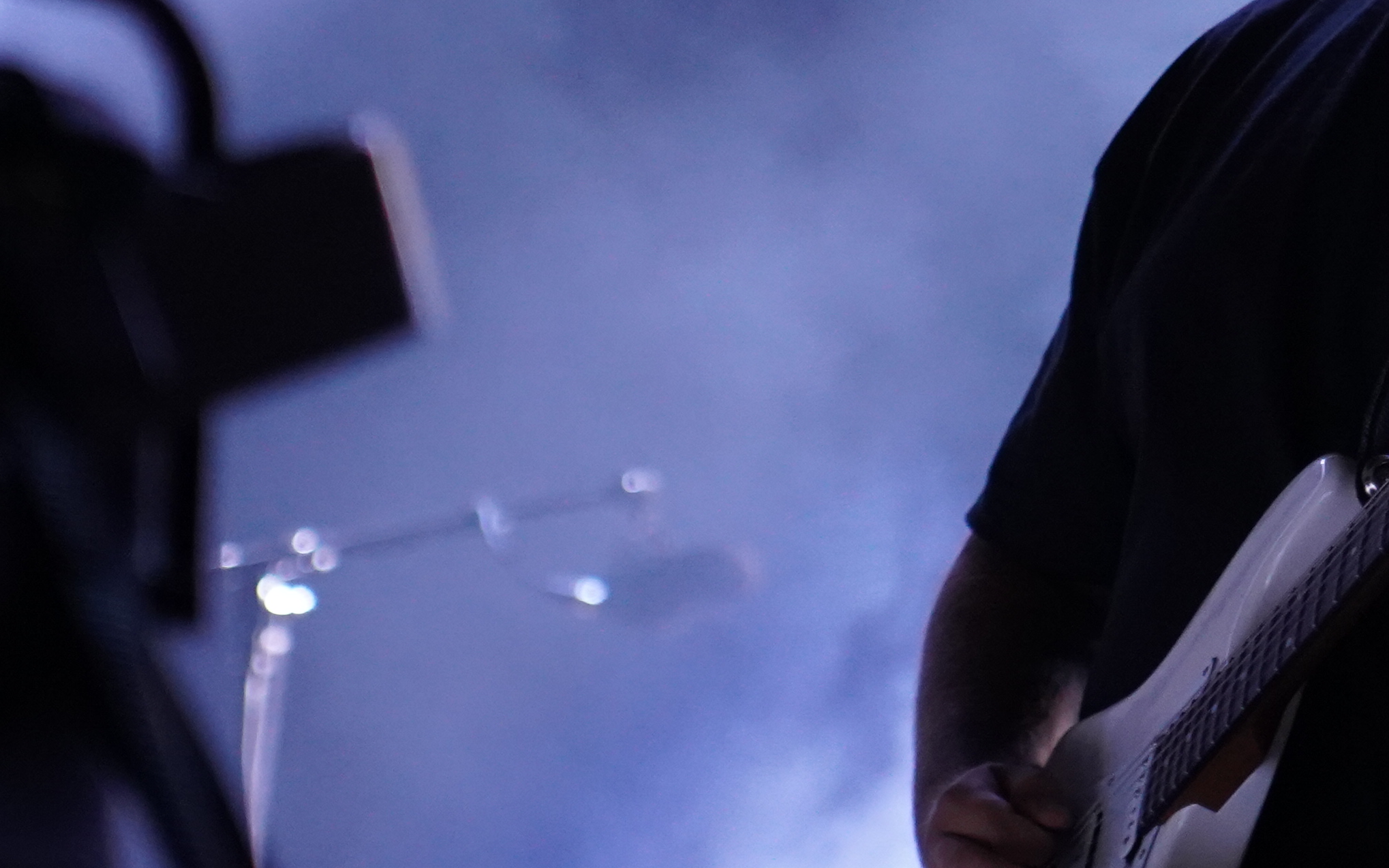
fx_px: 11925
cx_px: 1033
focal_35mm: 315
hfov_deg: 6.7
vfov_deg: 4.2
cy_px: -168
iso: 4000
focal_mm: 105
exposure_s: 1/160
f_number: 4
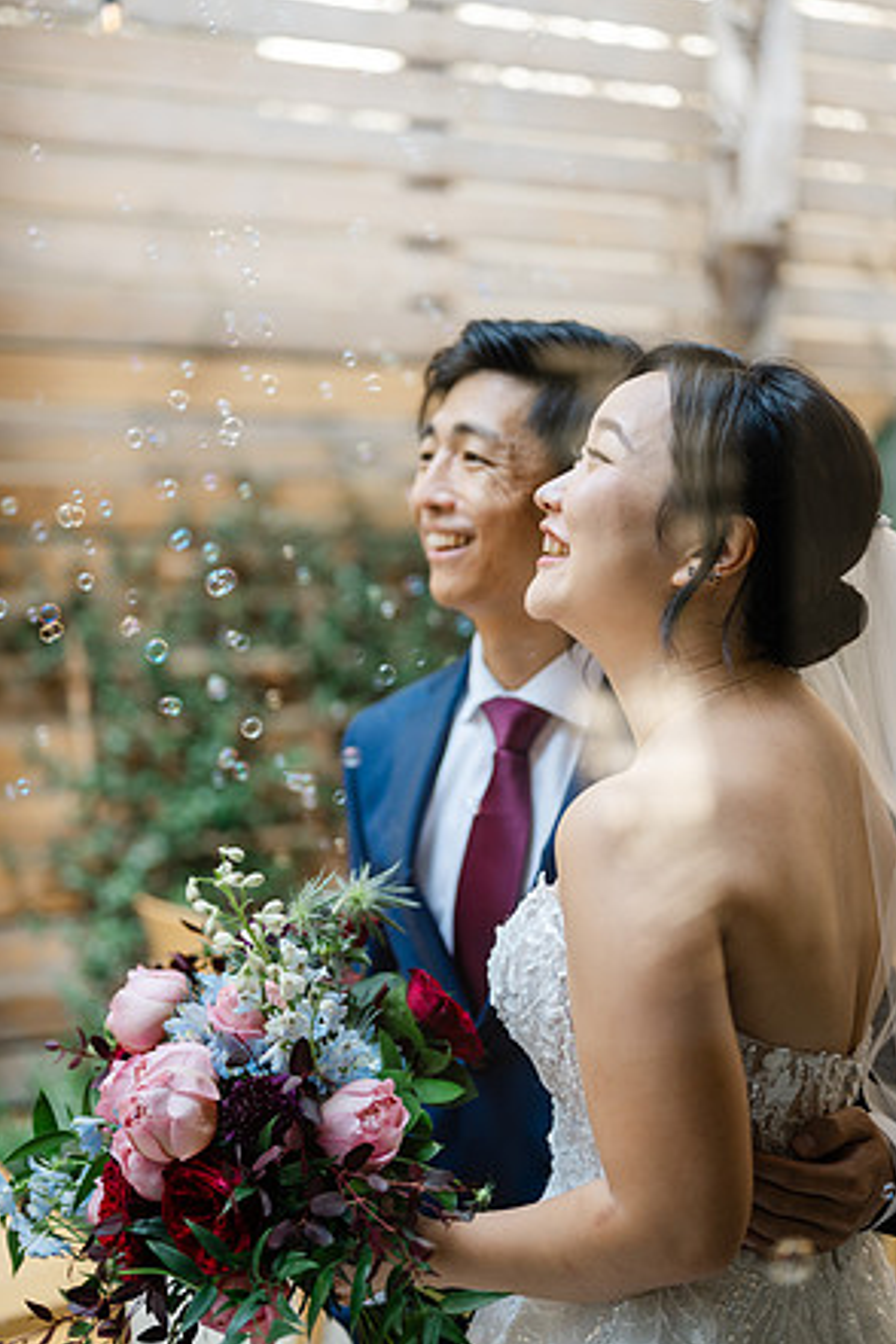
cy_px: 677
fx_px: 1904
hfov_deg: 26.5
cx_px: 448
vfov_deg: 38.9
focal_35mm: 51
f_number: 1.8
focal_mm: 50
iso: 80
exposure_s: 1/125
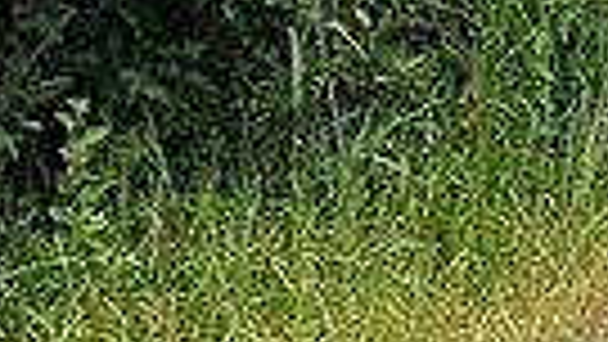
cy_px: -1094
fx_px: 3209
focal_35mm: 199
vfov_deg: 5.3
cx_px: 1139
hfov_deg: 10.1
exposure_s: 1/3058
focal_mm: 6.86
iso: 80
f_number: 1.78
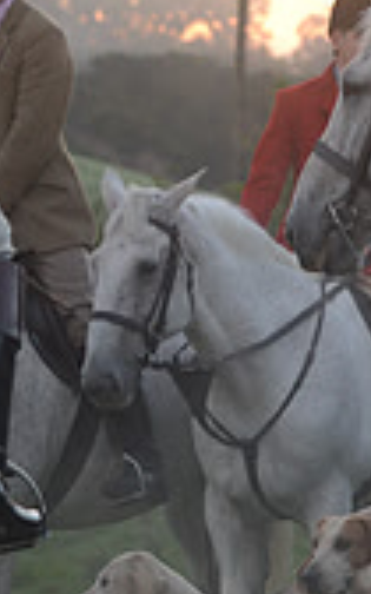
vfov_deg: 5.9
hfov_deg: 3.6
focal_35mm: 359
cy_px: 269
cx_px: 922
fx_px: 5808
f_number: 4
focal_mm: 102
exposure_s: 1/250
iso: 2000
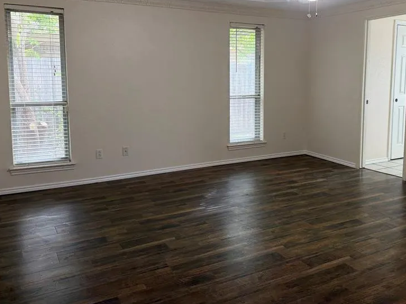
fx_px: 399
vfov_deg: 41.5
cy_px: 114
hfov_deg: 53.5
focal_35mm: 34
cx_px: 249
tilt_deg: -5.9
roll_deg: -0.1
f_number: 1.78
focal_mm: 6.76
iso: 160
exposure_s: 1/120
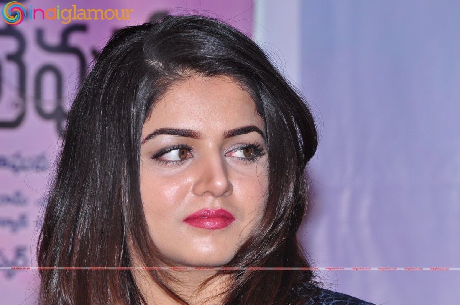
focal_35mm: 315
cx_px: 230
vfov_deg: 4.4
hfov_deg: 6.5
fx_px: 4020
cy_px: 152
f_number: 10
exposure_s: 1/125
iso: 400
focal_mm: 210
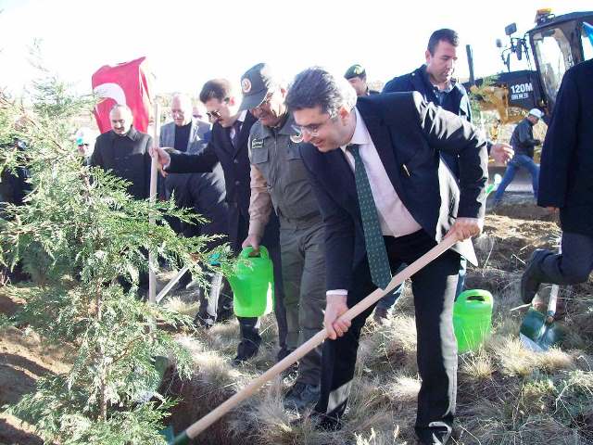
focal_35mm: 36
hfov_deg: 51.4
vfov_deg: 39.7
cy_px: 222
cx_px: 296
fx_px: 617
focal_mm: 6
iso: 80
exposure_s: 1/172
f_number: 2.7
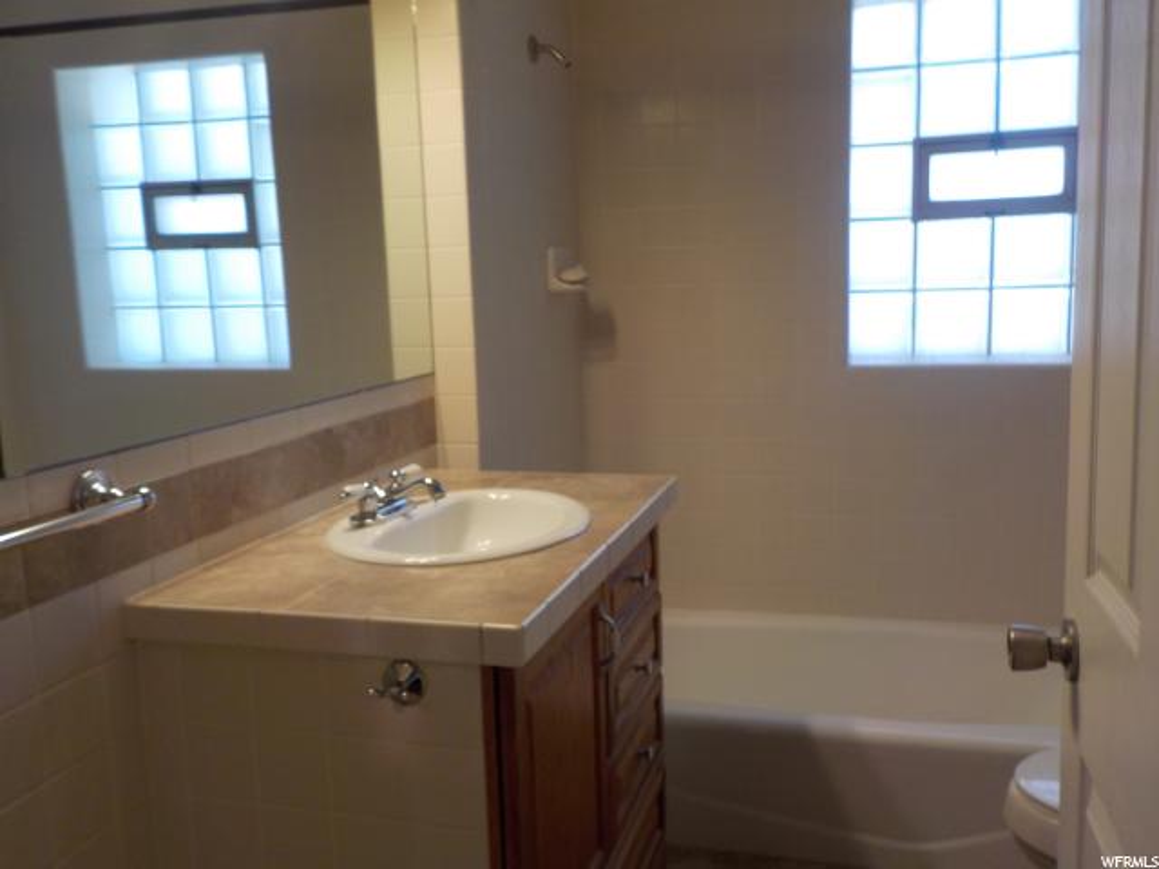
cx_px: 580
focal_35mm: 30
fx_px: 1004
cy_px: 434
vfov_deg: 46.8
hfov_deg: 60.0
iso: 125
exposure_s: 1/40
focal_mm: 4.1
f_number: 3.3
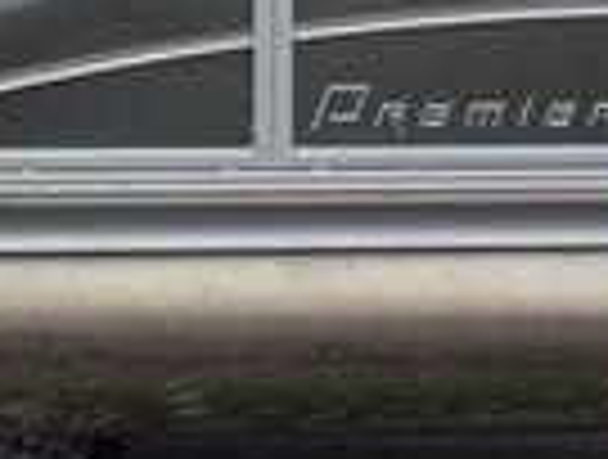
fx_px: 2413
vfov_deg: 10.8
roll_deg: +0.4
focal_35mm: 137
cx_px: -50
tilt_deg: -3.5
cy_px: 18
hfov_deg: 14.1
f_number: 2.2
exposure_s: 1/234
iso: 32
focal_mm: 4.15
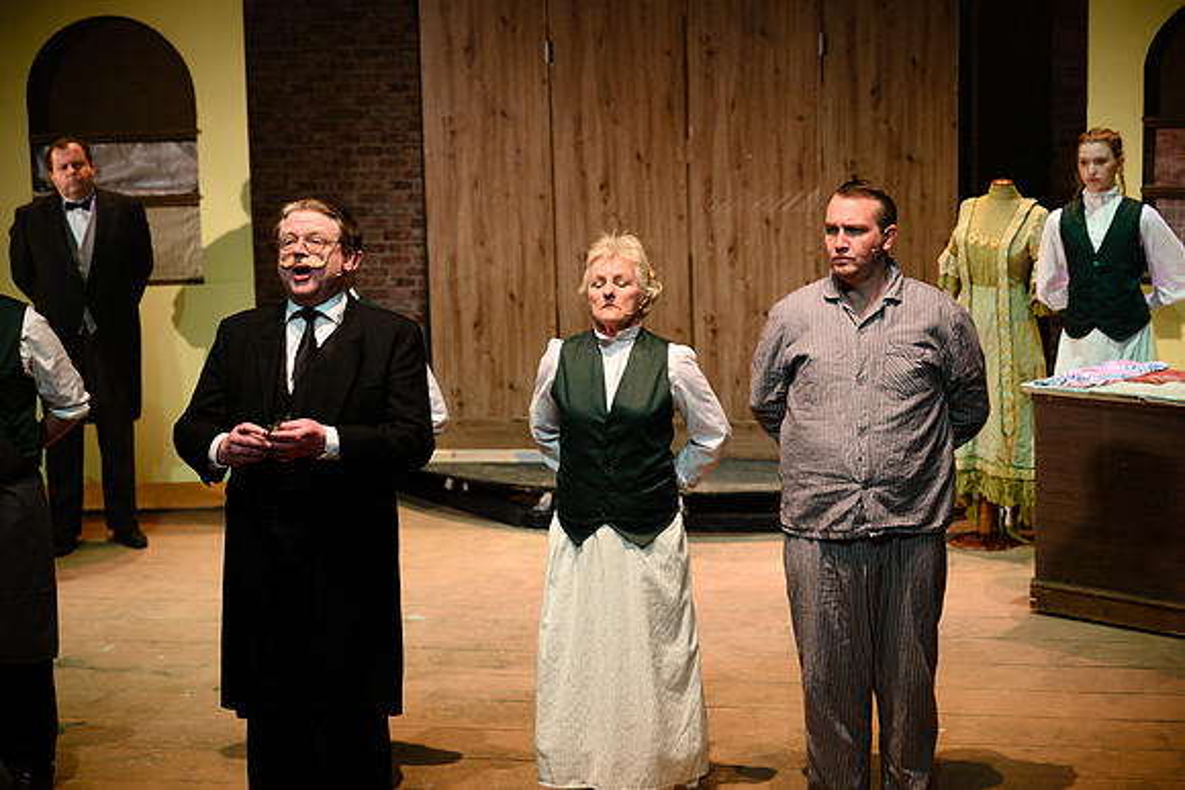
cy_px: 395
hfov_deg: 28.8
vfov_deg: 19.5
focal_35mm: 70
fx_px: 2305
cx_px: 592
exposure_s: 1/100
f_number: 3.2
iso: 640
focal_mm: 70
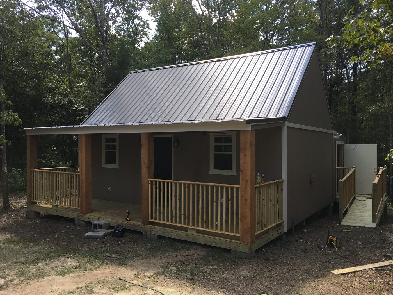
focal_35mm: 29
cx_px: 196
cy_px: 148
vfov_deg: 48.2
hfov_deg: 61.7
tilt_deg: +0.2
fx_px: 329
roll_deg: +0.0
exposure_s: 1/405
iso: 25
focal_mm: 4.15
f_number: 2.2
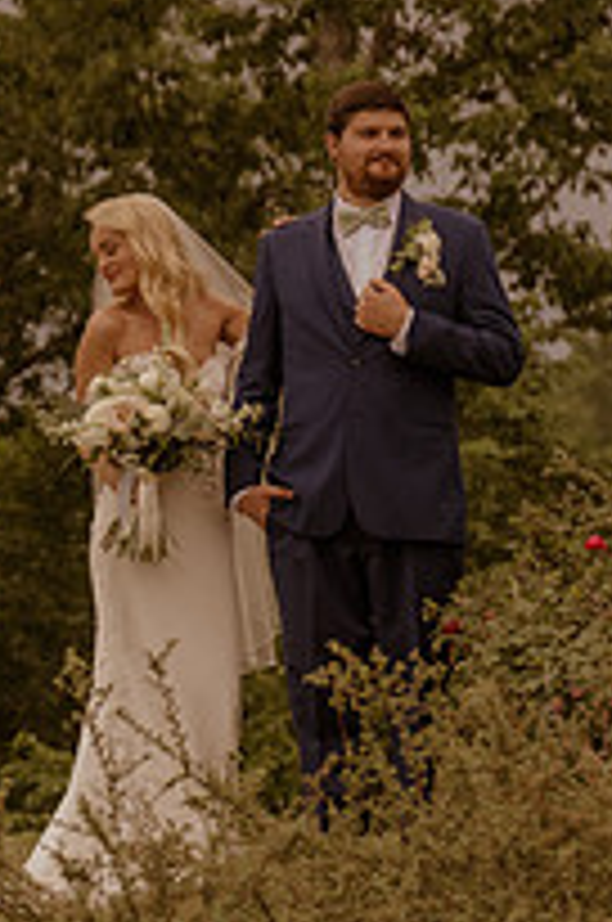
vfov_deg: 8.9
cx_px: 320
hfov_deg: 5.9
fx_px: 5910
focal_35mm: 231
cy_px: 427
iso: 1000
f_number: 3.2
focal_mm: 70
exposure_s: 1/1250
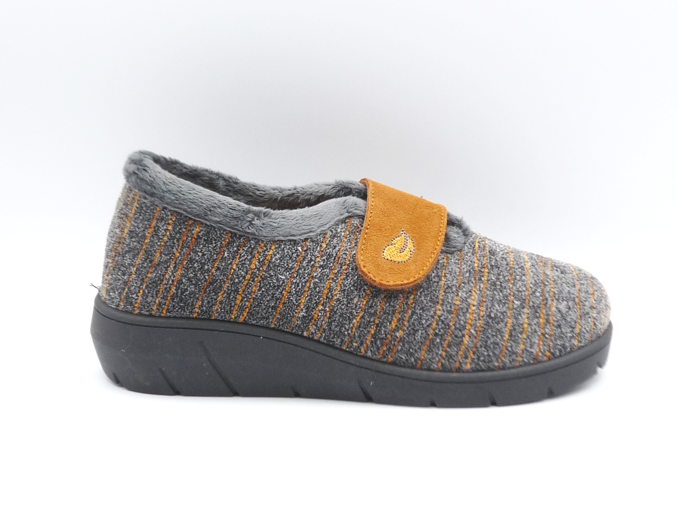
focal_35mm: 50
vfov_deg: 29.1
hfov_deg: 38.2
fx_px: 979
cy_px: 254
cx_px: 339
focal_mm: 5
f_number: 4
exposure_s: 1/100
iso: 100
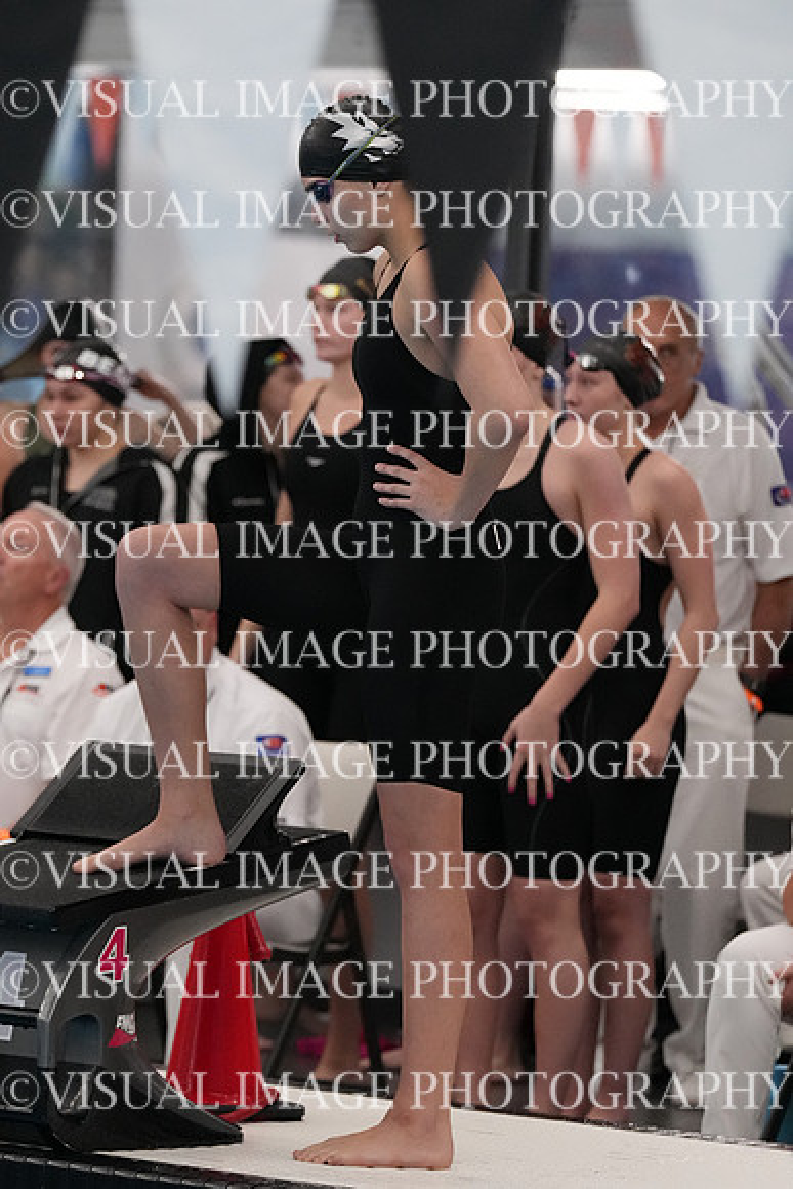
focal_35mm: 252
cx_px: 396
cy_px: 594
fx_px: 8321
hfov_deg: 5.5
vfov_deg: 8.2
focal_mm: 168
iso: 6400
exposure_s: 1/1250
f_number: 4
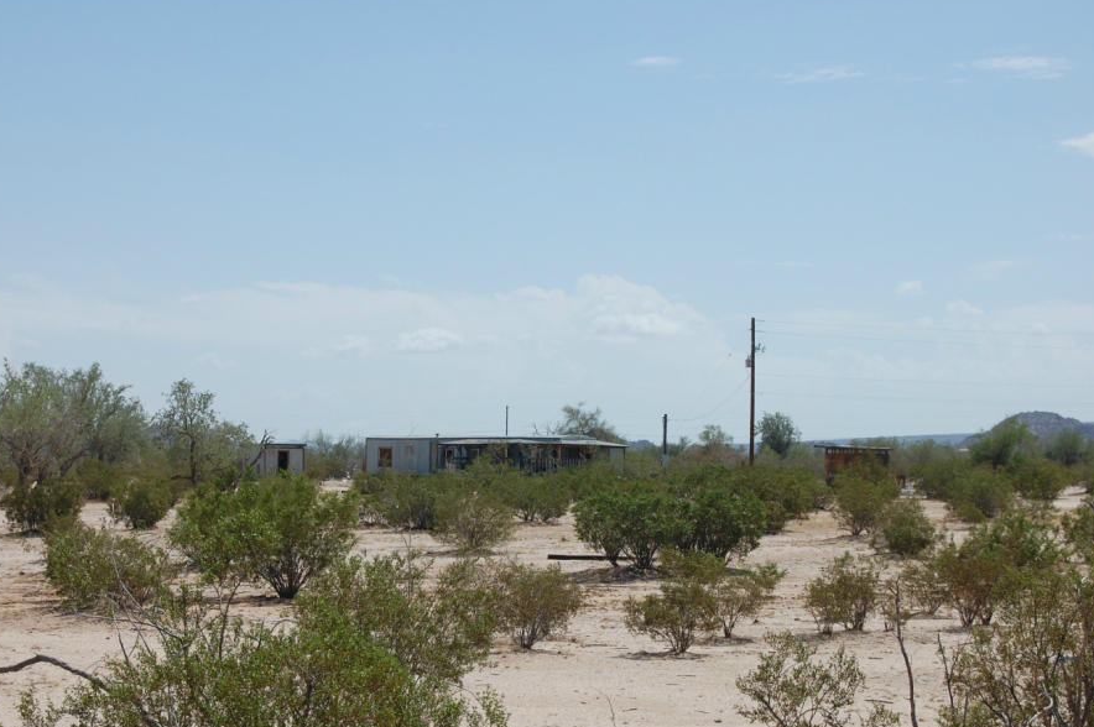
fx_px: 2902
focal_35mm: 96
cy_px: 405
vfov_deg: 14.3
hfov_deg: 21.3
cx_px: 517
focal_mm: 55
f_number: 10
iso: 200
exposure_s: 1/400
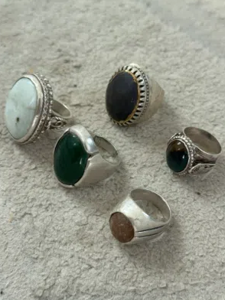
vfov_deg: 38.9
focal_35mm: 49
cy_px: 152
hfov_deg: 29.7
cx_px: 111
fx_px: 425
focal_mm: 6.86
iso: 160
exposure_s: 1/60
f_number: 1.78
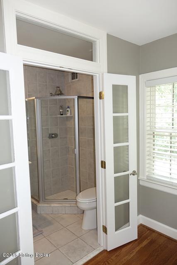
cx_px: 88
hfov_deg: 49.6
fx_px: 192
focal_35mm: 26
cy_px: 132
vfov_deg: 69.4
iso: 125
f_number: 2.8
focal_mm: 9.47
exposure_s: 1/30
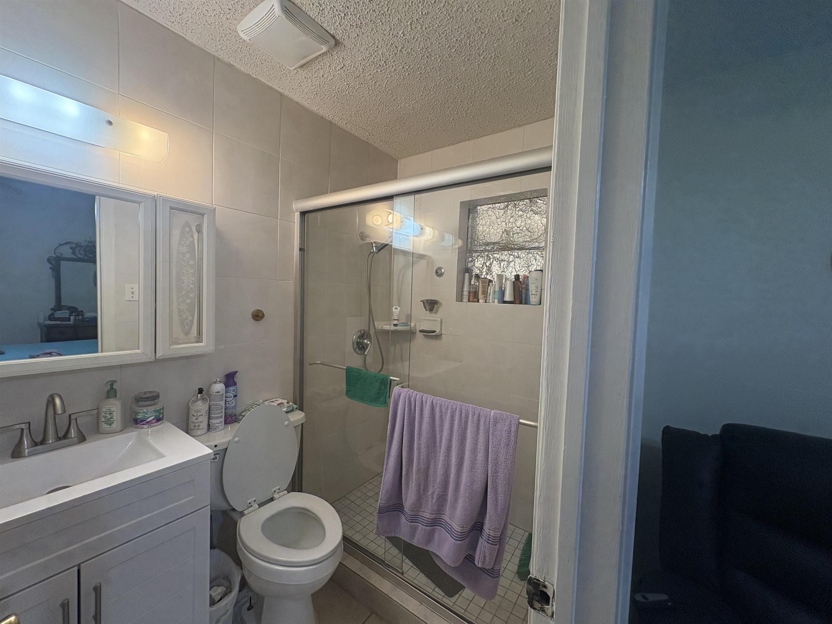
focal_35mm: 14
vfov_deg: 85.7
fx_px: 336
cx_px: 416
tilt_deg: -3.8
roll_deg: -1.7
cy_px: 312
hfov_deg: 102.1
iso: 200
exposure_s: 1/120
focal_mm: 2.22
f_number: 2.2
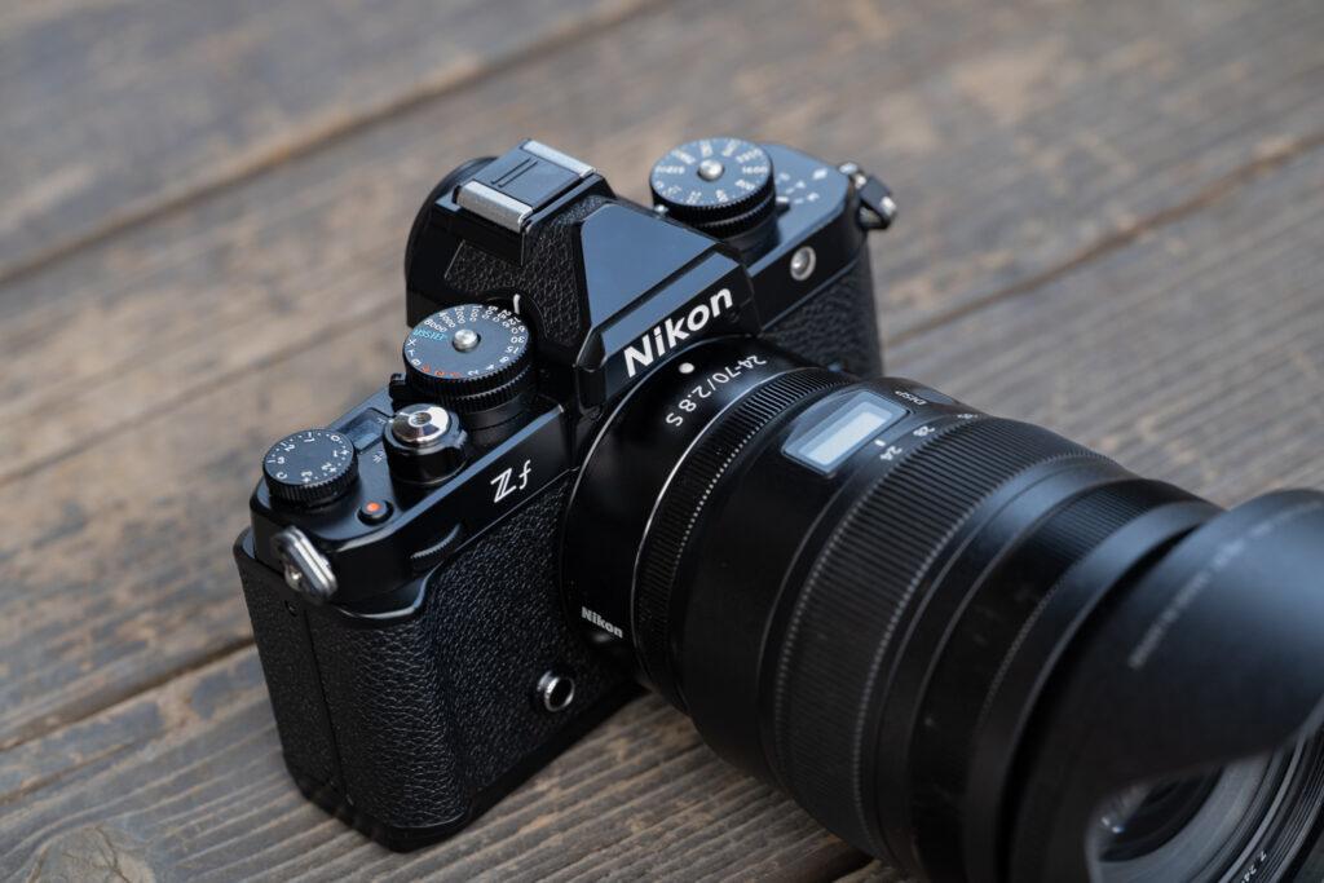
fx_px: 3862
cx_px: 662
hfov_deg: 19.5
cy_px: 442
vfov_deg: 13.0
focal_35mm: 105
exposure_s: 1/125
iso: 800
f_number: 6.3
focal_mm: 105
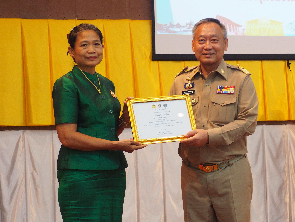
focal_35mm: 80
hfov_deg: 24.4
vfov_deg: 18.4
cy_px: 111
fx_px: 682
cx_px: 148
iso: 1600
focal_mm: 40
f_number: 5.8
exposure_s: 1/25
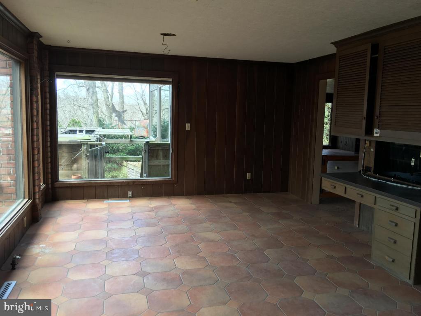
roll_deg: -1.8
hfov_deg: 61.7
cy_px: 158
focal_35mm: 29
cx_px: 210
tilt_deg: -6.9
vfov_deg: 48.2
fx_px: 353
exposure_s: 1/60
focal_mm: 4.15
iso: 25
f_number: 2.2
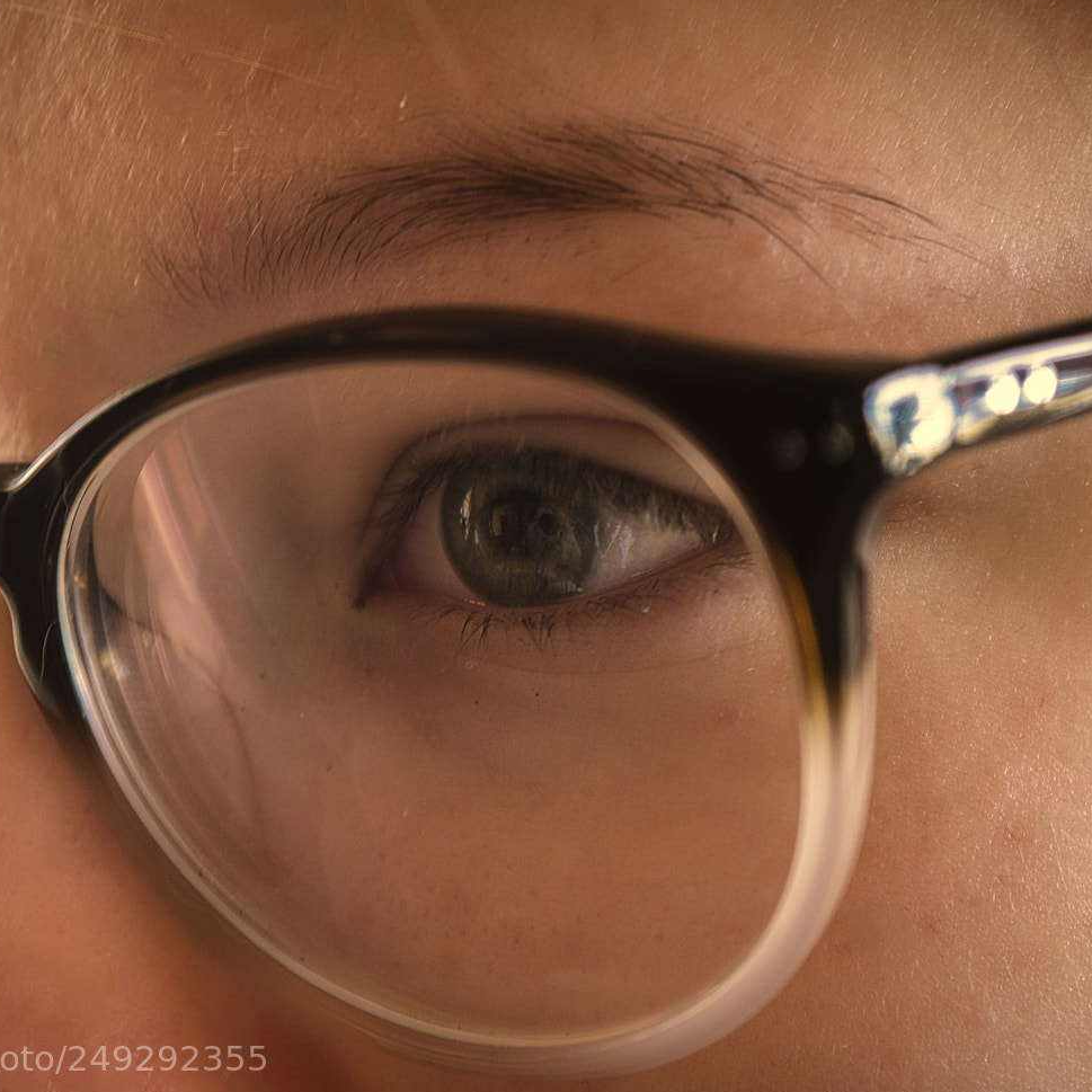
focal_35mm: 116
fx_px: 4129
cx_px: 579
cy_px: 547
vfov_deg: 15.1
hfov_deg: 15.1
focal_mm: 55
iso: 100
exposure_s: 1/4
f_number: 5.6
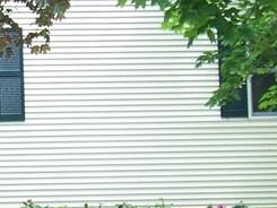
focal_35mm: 163
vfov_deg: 9.0
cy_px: 224
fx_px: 1305
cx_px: -127
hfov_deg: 11.6
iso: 64
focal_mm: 6.4
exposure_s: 1/60
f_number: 3.9
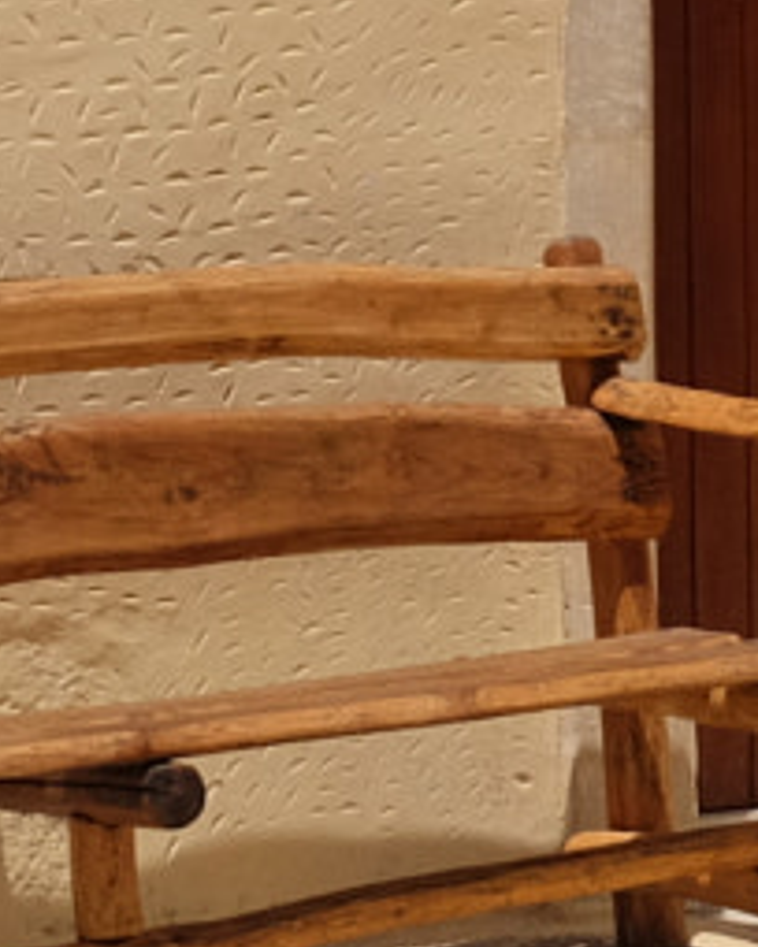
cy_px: 273
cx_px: 1397
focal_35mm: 259
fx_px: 7263
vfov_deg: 7.5
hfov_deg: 5.9
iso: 800
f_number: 4.3
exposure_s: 1/3800
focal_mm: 29.3
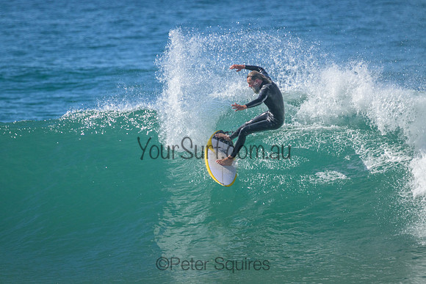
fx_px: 9468
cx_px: 213
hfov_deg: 2.6
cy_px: 142
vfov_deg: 1.7
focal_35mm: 800
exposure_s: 1/1600
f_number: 11
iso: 2000
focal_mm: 800
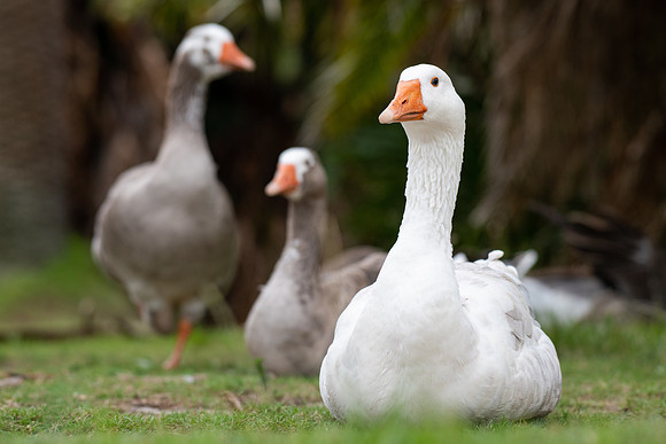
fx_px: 4314
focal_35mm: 233
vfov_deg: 5.9
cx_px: 317
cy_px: 193
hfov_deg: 8.8
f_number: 5.6
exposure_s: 1/500
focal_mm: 200
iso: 400
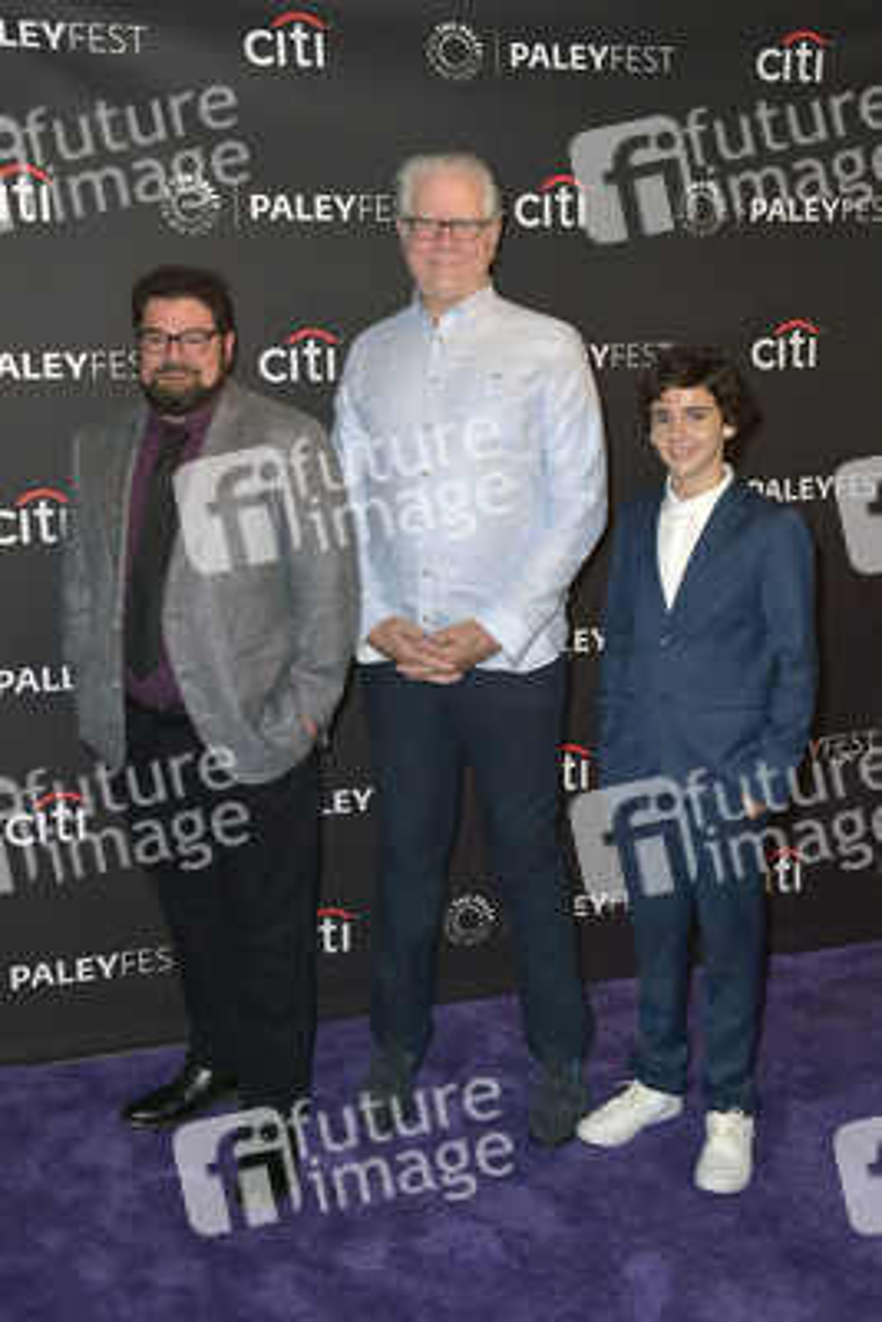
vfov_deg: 50.7
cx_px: 441
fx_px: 1395
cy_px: 661
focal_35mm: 38
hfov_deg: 35.1
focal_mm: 38
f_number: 6.3
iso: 640
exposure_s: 1/320
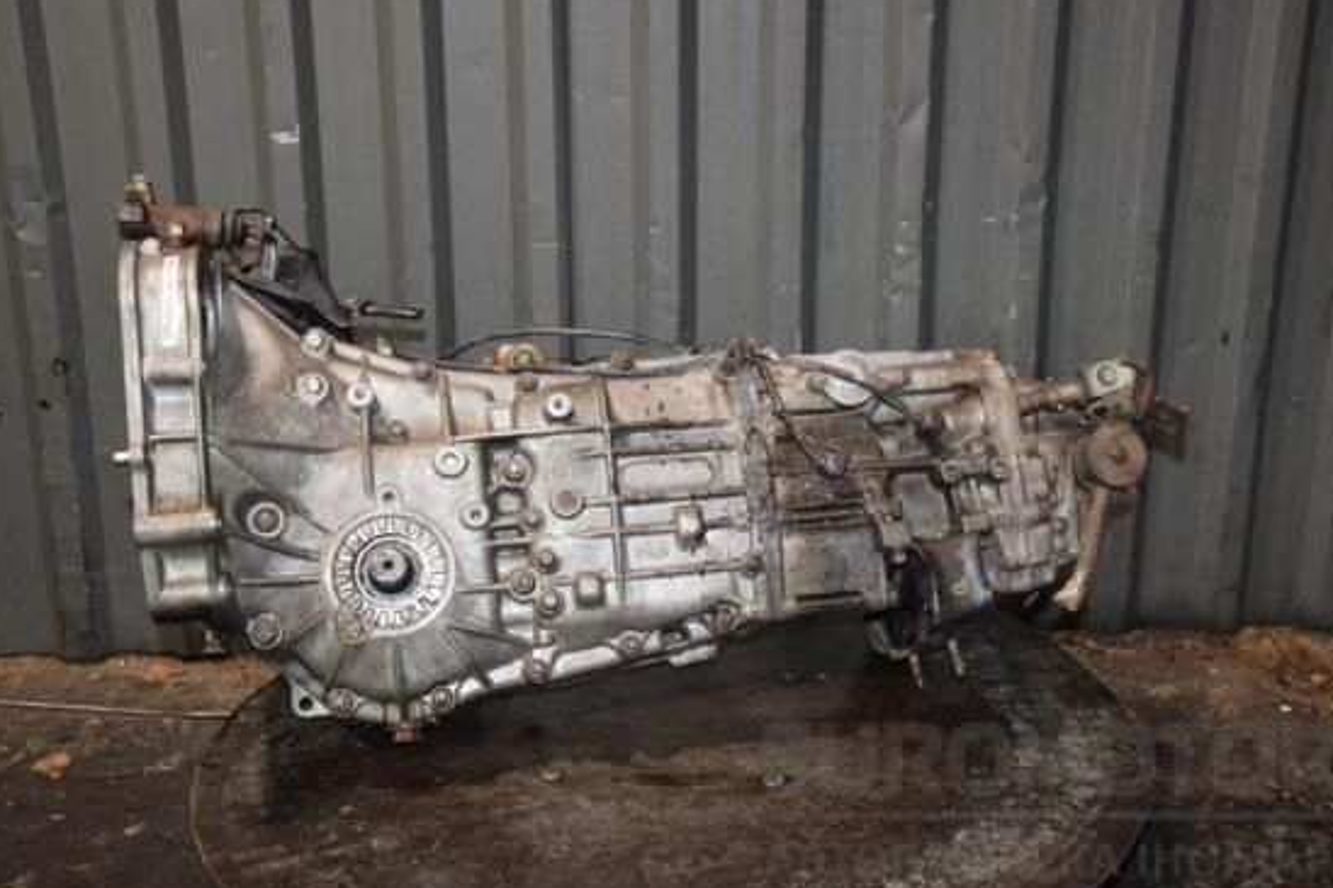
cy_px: 435
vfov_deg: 29.2
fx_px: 1703
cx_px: 718
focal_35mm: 46
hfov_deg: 42.7
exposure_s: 1/60
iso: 800
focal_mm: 28
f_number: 5
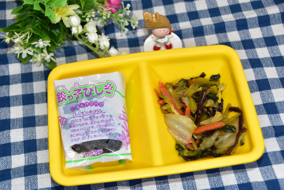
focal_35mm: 63
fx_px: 497
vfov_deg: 21.6
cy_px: 95
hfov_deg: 31.9
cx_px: 142
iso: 400
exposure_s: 1/160
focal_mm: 42
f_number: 4.8
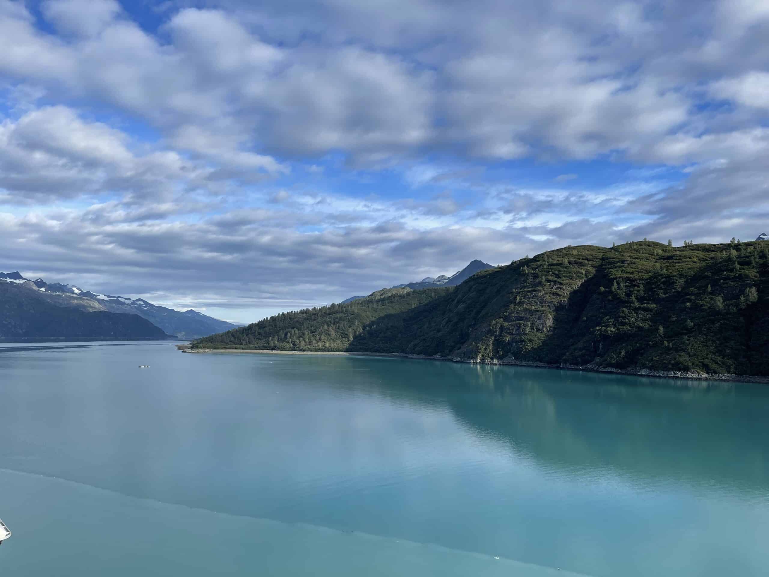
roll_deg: -0.2
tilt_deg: +4.0
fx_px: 578
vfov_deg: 53.1
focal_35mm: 26
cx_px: 384
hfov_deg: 67.3
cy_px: 288
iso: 32
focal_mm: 5.1
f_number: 1.6
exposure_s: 1/3663
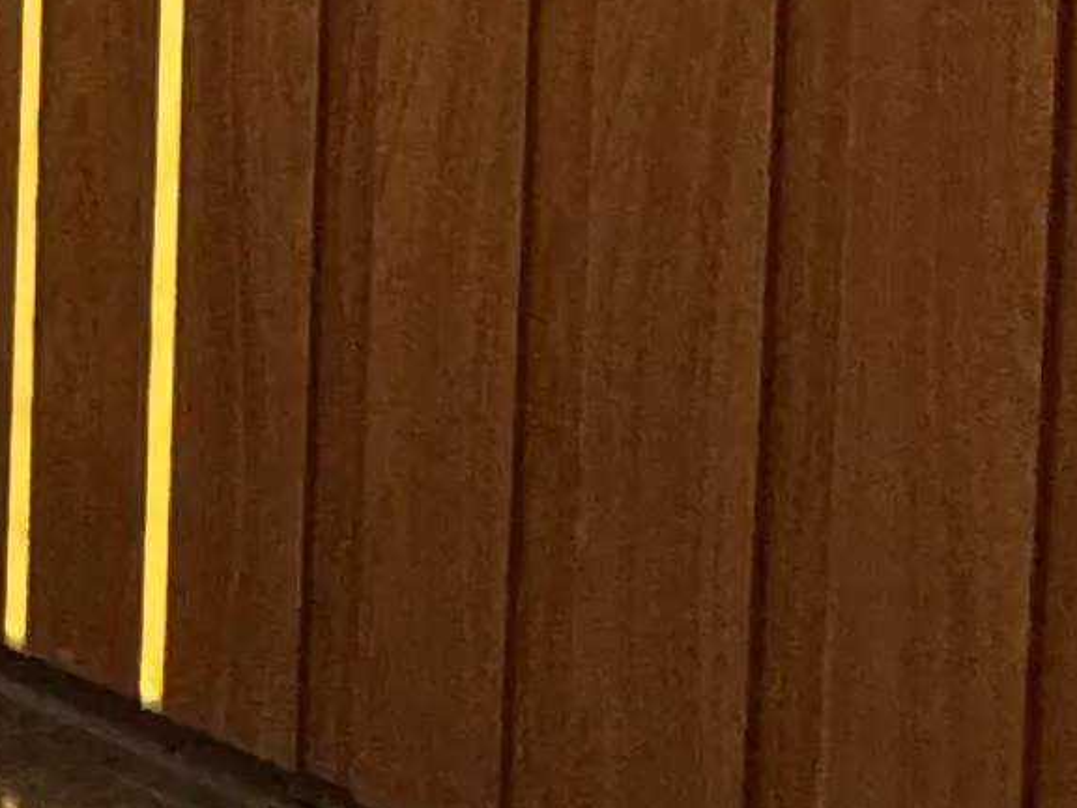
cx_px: -1838
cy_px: -576
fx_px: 3049
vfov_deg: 13.7
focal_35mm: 98
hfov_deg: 12.6
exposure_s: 1/120
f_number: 2.2
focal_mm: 2.22
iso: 250
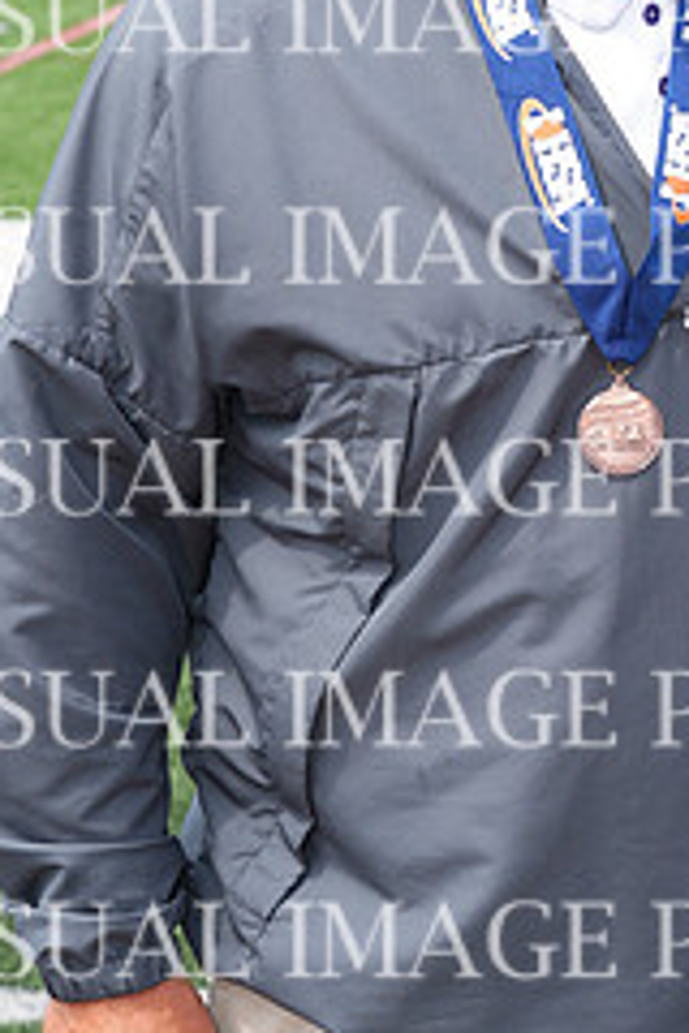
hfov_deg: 12.3
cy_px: 362
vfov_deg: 18.4
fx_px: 3186
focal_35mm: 111
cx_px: 622
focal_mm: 46
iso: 100
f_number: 5.6
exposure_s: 1/200
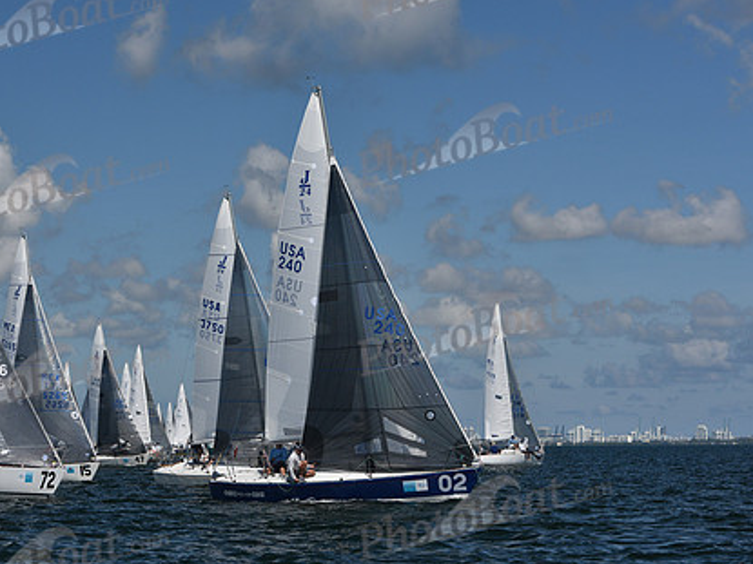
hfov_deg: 16.3
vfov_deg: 12.2
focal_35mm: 121
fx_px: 2631
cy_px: 260
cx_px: 265
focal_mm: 90
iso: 250
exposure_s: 1/1000
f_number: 8
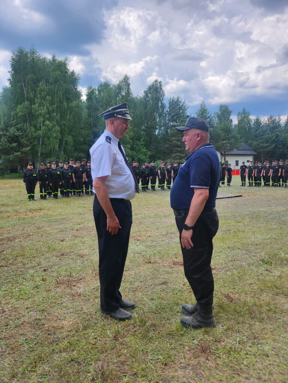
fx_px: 266
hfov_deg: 56.8
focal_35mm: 24
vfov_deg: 71.6
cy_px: 192
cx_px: 144
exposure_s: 1/2397
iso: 50
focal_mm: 5
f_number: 1.8
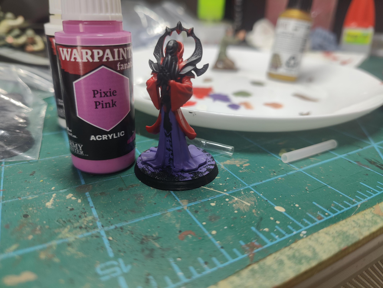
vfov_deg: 59.0
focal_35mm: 23
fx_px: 255
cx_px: 192
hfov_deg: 73.9
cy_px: 144
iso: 160
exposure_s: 1/63
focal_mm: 6.06
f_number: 1.6
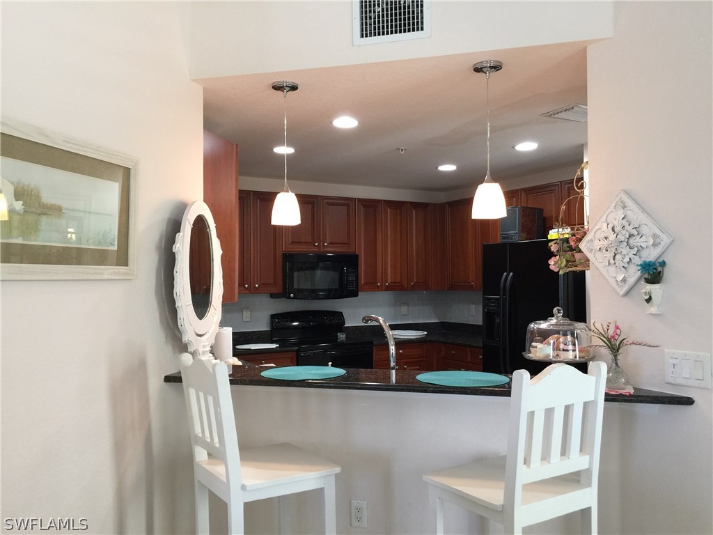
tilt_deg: +2.8
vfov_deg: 48.2
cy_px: 268
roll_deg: -0.5
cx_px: 356
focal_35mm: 29
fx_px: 597
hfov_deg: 61.7
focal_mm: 4.15
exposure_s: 1/15
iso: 50
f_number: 2.2
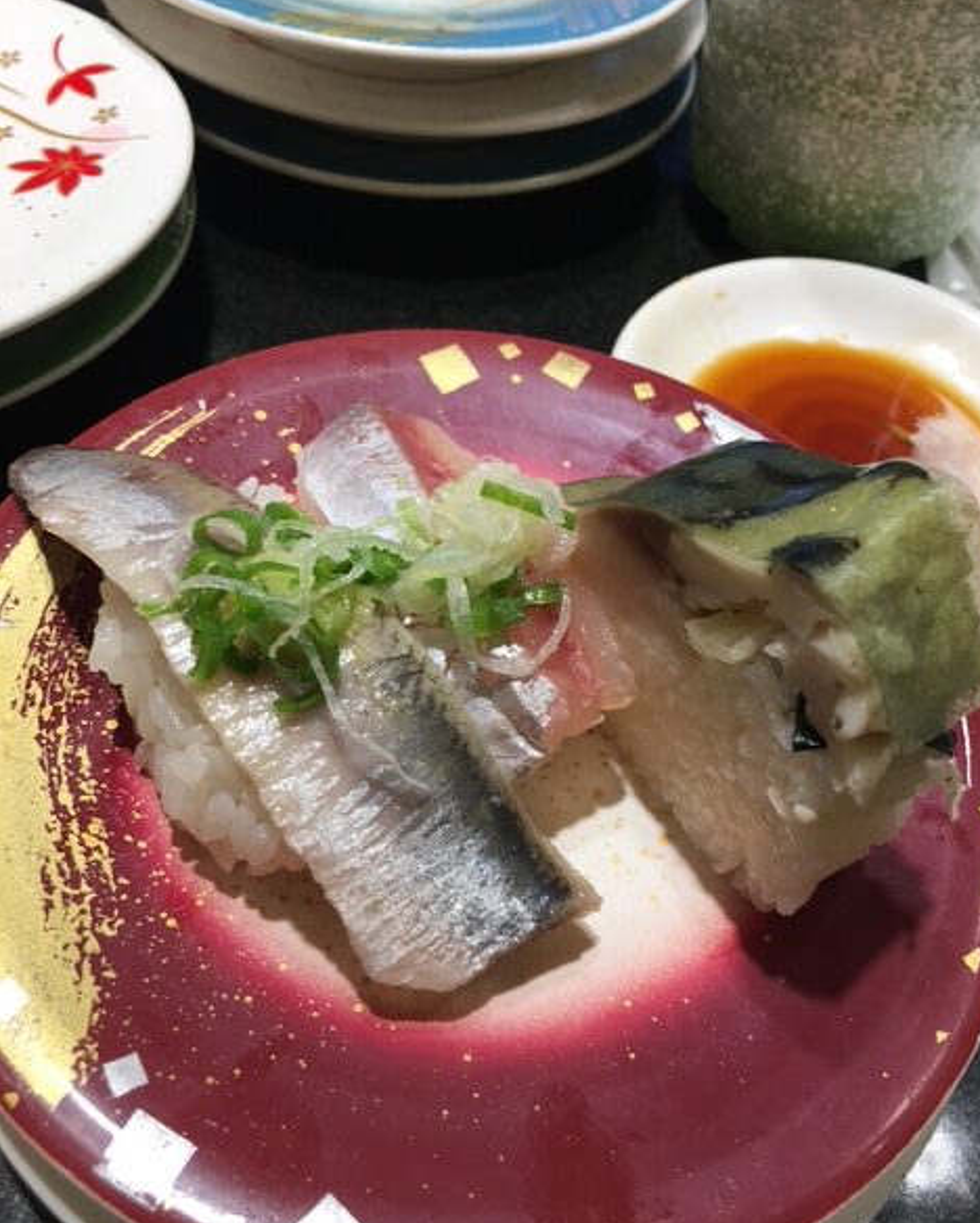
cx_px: 500
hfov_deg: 47.2
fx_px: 1123
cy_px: 612
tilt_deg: -52.5
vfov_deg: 57.1
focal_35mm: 31
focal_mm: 4.15
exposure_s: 1/60
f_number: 2.2
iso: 25
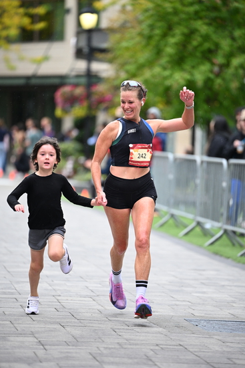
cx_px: 122
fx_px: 2040
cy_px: 184
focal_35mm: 200
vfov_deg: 10.3
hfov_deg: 6.9
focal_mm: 200
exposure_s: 1/1600
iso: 1250
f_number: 2.8
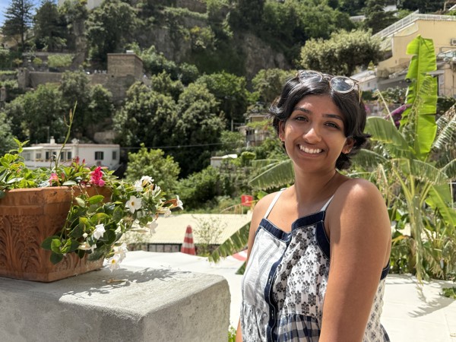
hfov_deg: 71.6
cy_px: 171
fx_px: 316
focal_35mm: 24
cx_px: 228
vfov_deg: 56.8
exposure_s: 1/4975
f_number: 1.78
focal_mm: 6.76
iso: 125
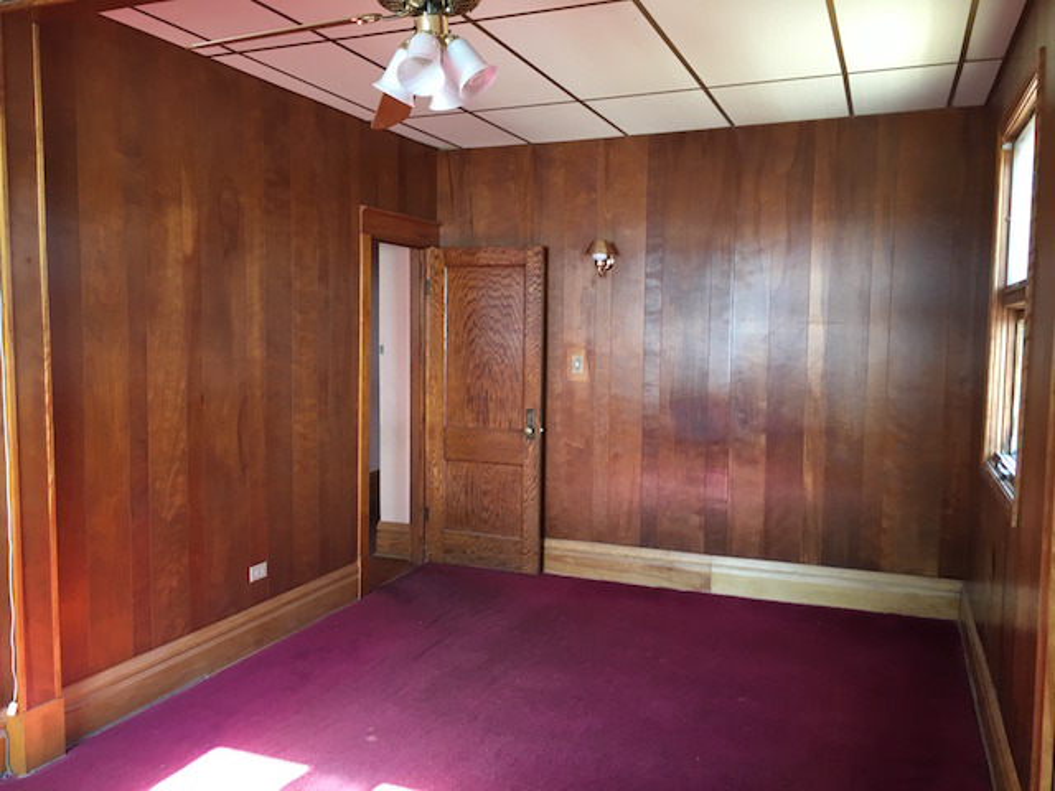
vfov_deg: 48.2
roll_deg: +0.2
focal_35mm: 29
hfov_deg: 61.7
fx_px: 884
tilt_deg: -3.7
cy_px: 396
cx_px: 528
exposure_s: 1/30
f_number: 2.2
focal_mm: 4.15
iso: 80
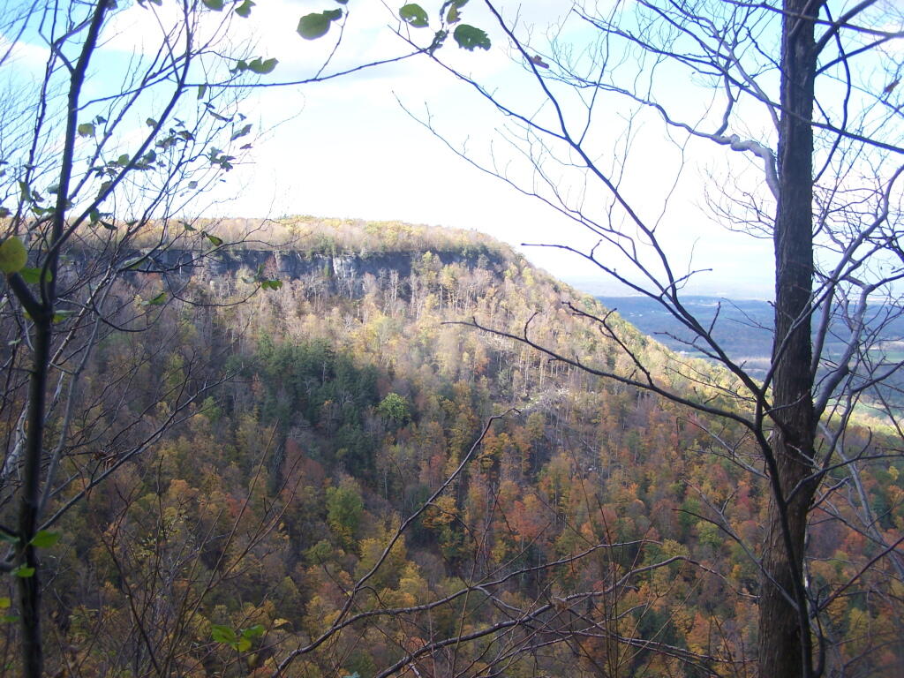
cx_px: 452
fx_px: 992
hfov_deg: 49.0
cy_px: 339
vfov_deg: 37.7
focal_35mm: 38
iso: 80
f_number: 2.8
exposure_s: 1/320
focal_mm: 6.3
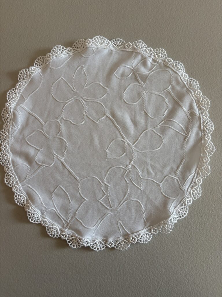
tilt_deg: -84.4
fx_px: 222
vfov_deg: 67.3
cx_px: 111
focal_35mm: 26
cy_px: 148
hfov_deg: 53.1
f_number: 1.6
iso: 100
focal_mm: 5.96
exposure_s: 1/60
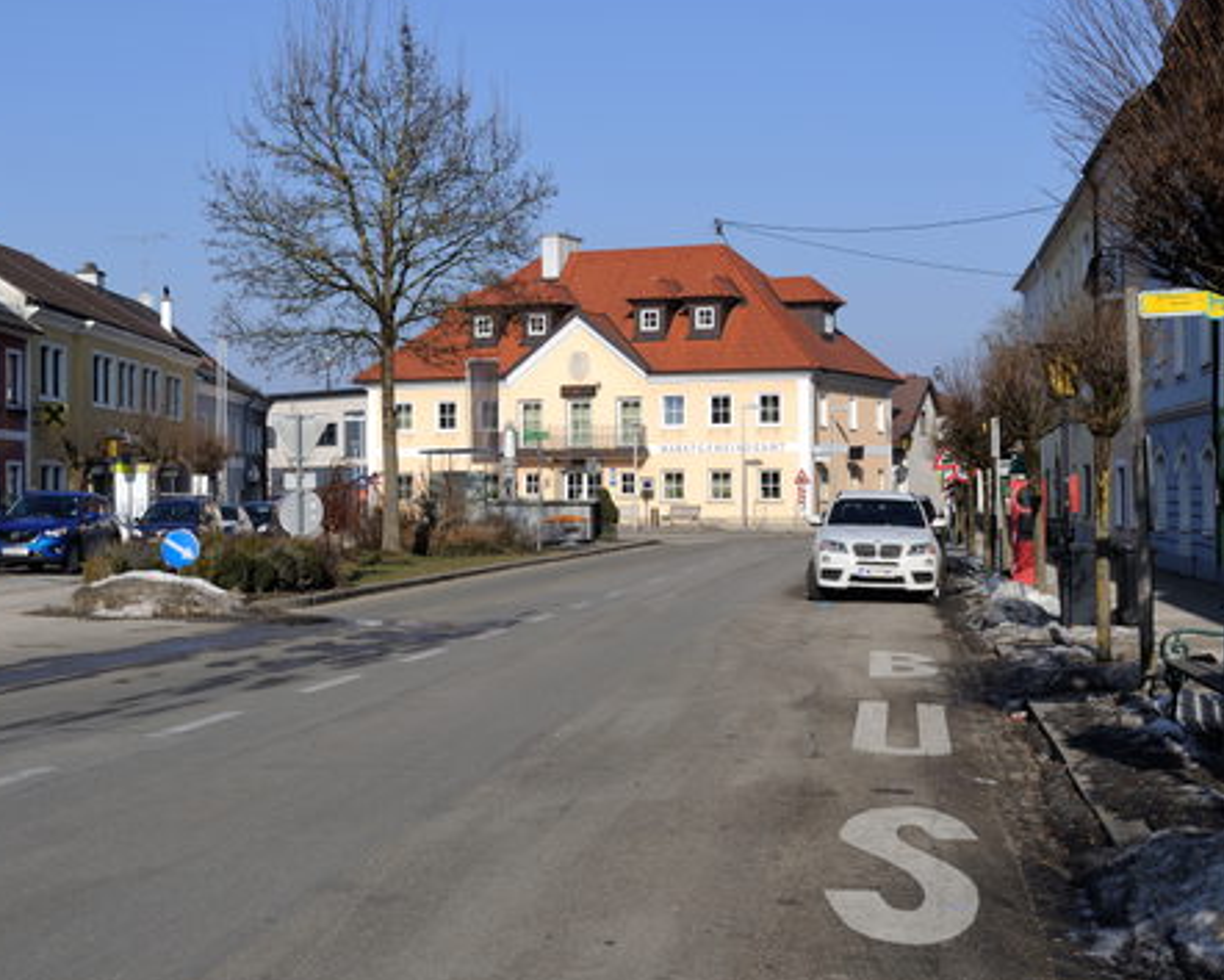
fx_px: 2066
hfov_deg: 33.0
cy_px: 458
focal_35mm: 57
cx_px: 626
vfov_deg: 26.7
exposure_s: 1/640
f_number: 8
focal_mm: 28
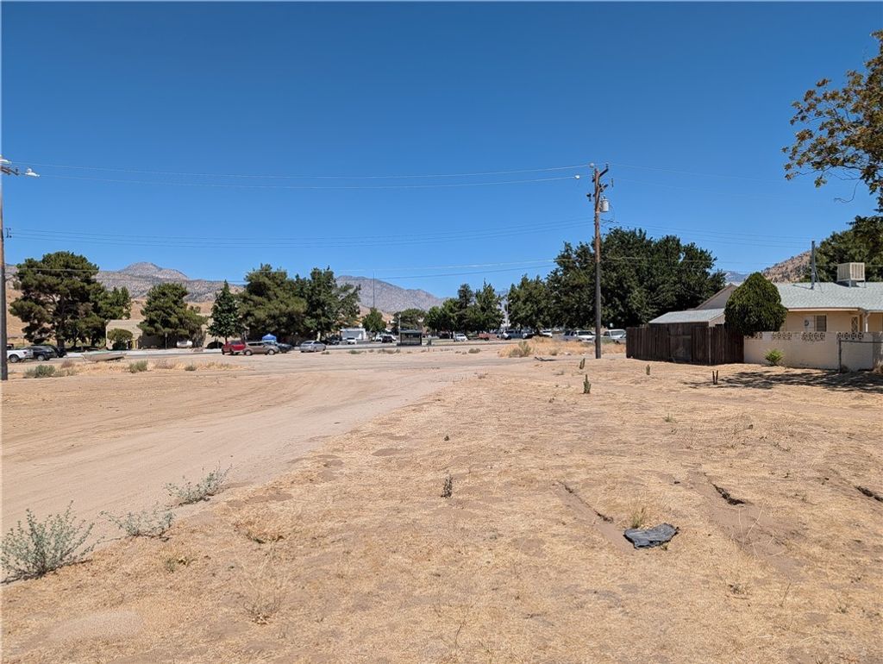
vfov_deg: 56.9
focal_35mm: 24
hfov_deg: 71.5
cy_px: 332
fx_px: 613
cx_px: 442
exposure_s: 1/1408
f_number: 1.68
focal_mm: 6.9
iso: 22
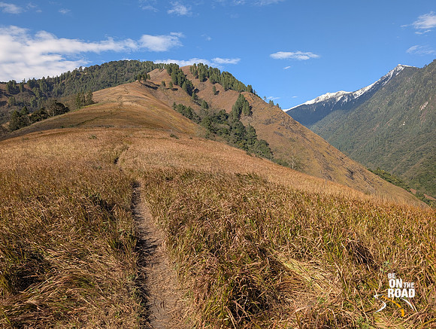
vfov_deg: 57.0
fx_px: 303
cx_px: 218
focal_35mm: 24
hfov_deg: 71.5
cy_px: 164
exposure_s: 1/712
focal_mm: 6.9
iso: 20
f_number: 1.68
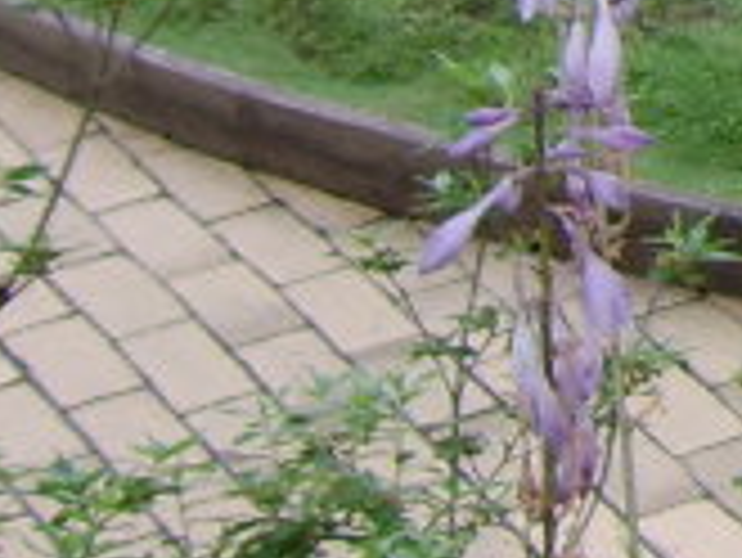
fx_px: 4119
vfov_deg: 7.3
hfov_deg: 8.9
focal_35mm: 192
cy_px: -720
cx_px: 2042
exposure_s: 1/114
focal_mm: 8.13
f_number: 4
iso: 50
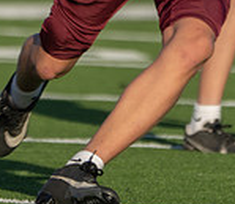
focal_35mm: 2112
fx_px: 15172
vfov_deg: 0.8
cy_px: -102
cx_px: 191
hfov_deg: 0.9
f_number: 5.6
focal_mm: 400
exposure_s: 1/1000
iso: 200
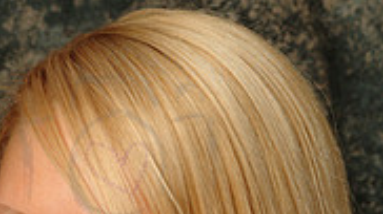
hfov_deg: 5.3
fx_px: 4143
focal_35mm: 408
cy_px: 355
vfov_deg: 3.0
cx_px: 125
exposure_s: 1/125
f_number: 13
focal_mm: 105
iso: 400
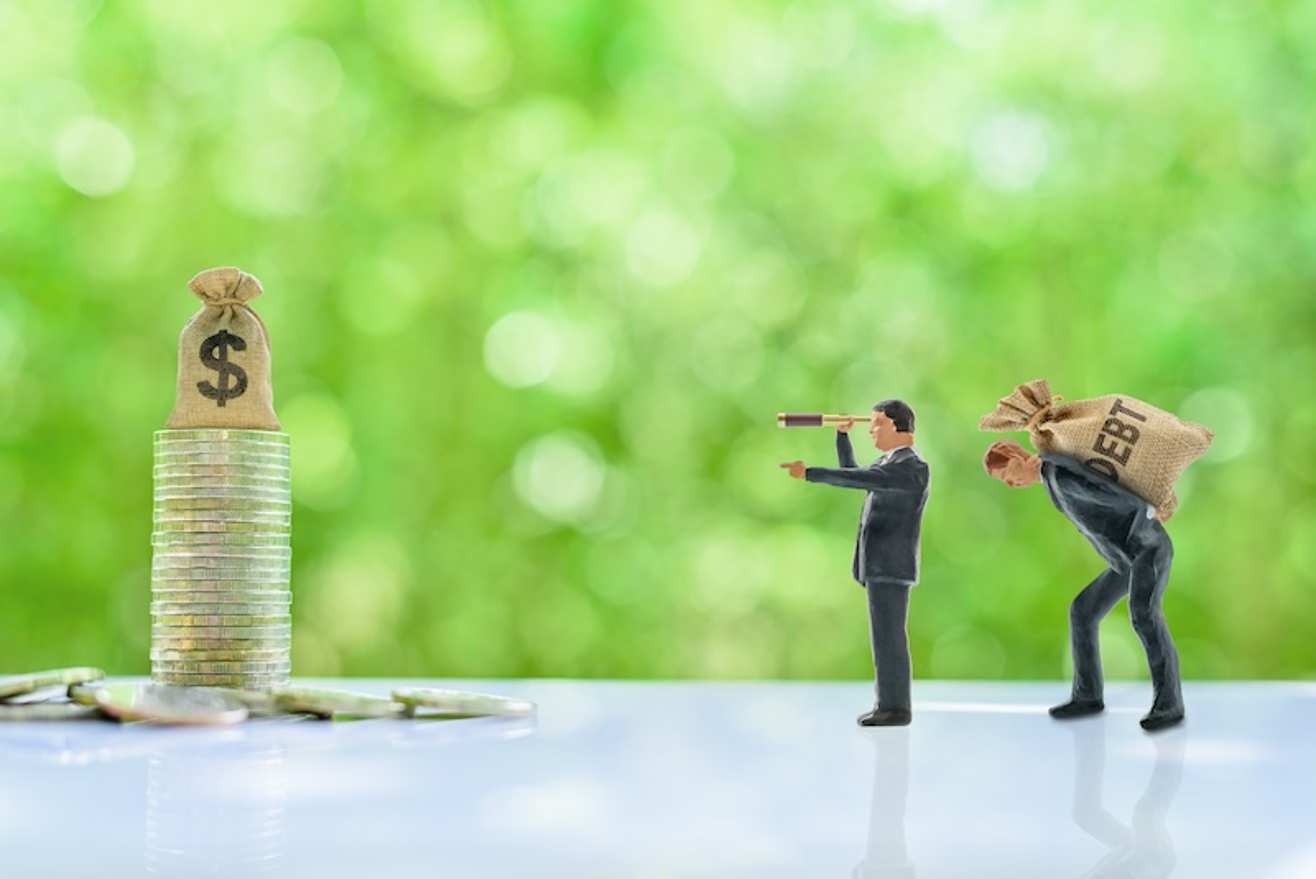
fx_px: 1828
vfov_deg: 27.0
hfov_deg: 39.6
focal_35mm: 50
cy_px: 440
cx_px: 658
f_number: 3.2
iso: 100
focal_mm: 50
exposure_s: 1/100
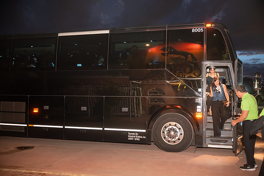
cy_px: 88
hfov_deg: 54.5
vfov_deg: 37.8
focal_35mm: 35
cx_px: 132
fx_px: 257
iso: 3200
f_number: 2.2
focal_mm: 35
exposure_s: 1/125
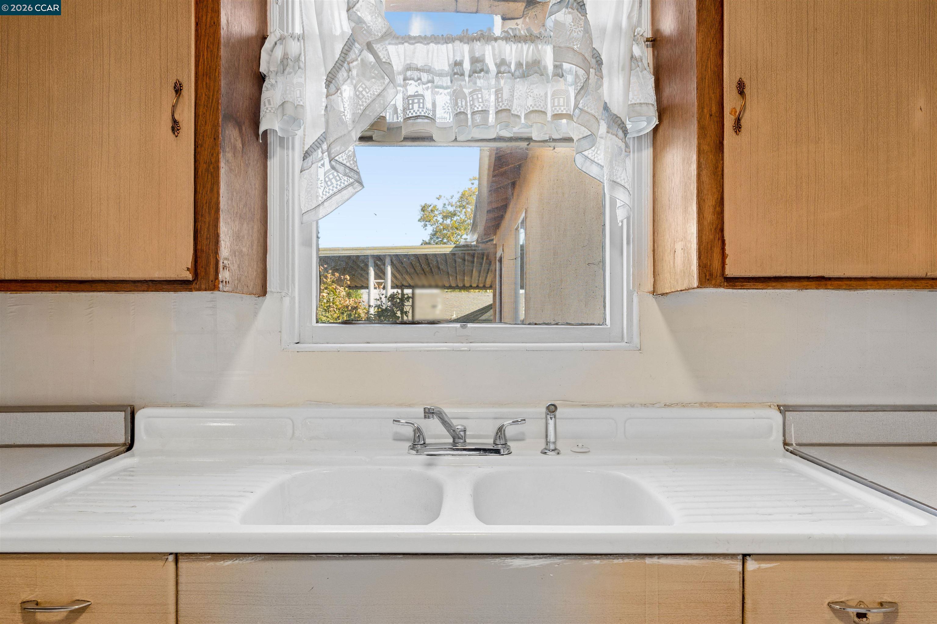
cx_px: 468
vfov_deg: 59.5
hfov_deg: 81.2
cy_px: 312
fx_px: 547
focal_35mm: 21
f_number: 8
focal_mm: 14
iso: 100
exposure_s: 1/13
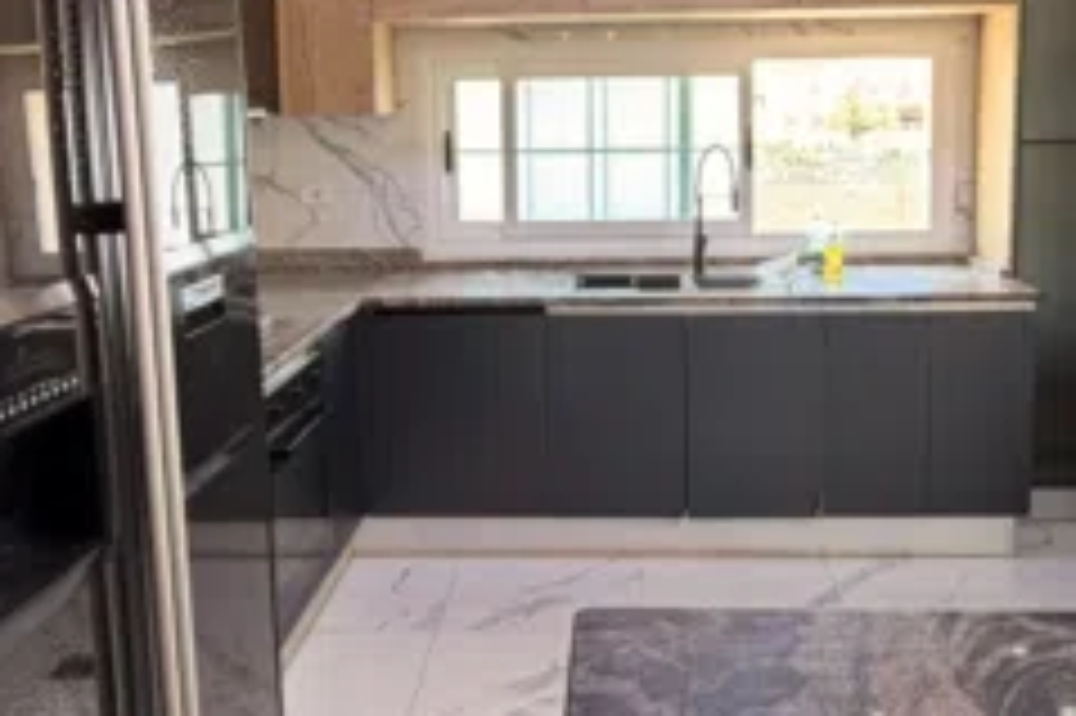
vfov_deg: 33.9
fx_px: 1165
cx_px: 572
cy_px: 257
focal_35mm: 39
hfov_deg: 49.6
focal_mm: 2.22
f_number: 2.2
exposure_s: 1/100
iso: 200
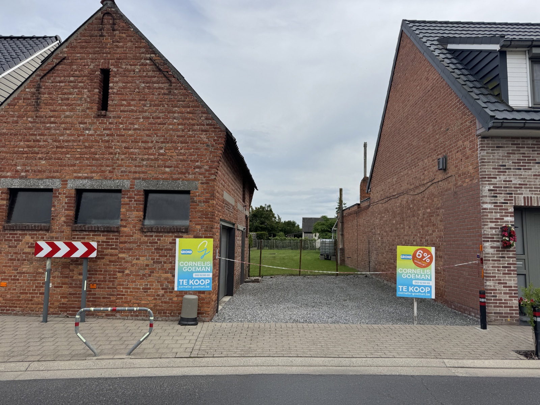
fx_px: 374
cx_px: 270
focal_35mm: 24
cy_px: 202
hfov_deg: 71.6
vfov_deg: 56.8
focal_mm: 6.76
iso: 80
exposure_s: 1/7092
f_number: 1.78
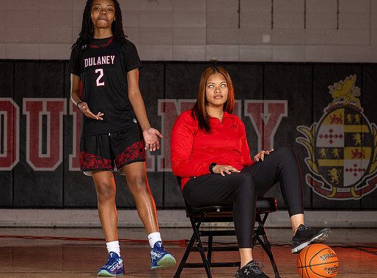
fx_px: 1786
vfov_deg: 8.9
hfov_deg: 12.0
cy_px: 140
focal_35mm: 165
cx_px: 225
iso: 80
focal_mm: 103
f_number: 6.3
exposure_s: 1/125
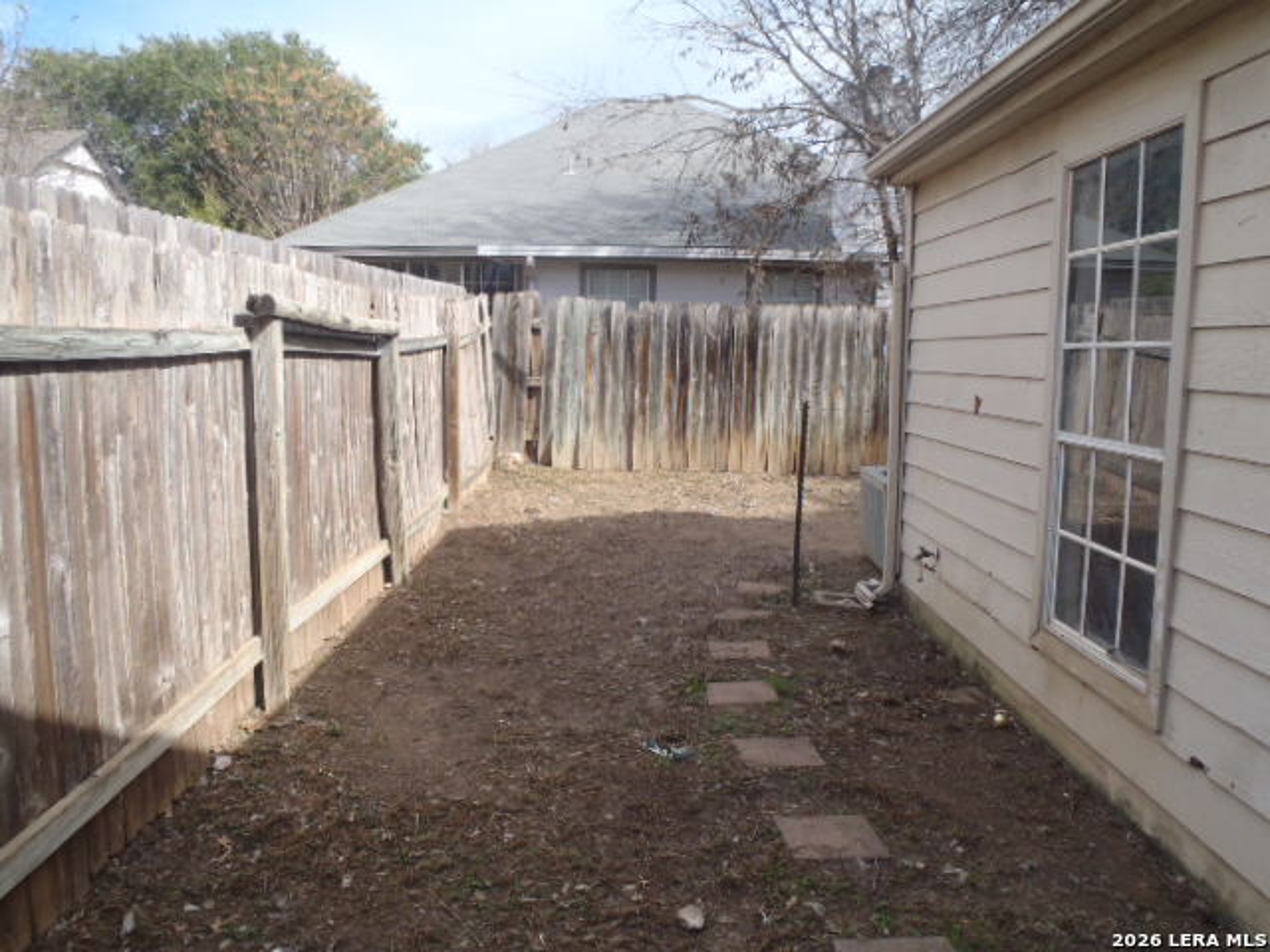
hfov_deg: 63.4
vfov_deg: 49.7
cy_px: 476
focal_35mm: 28
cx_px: 635
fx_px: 1027
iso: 80
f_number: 3.9
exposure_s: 1/320
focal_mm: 5
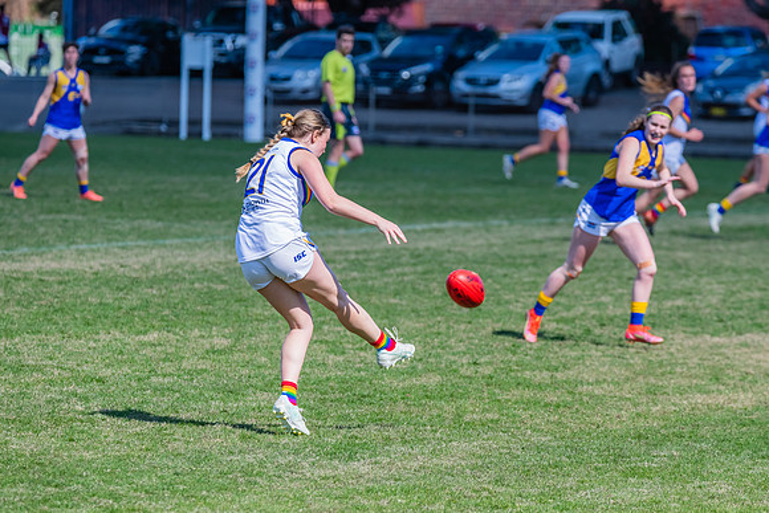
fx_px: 7649
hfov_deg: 5.8
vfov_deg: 3.8
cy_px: 256
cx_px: 384
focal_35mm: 358
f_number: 9
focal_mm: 350
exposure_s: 1/1600
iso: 800
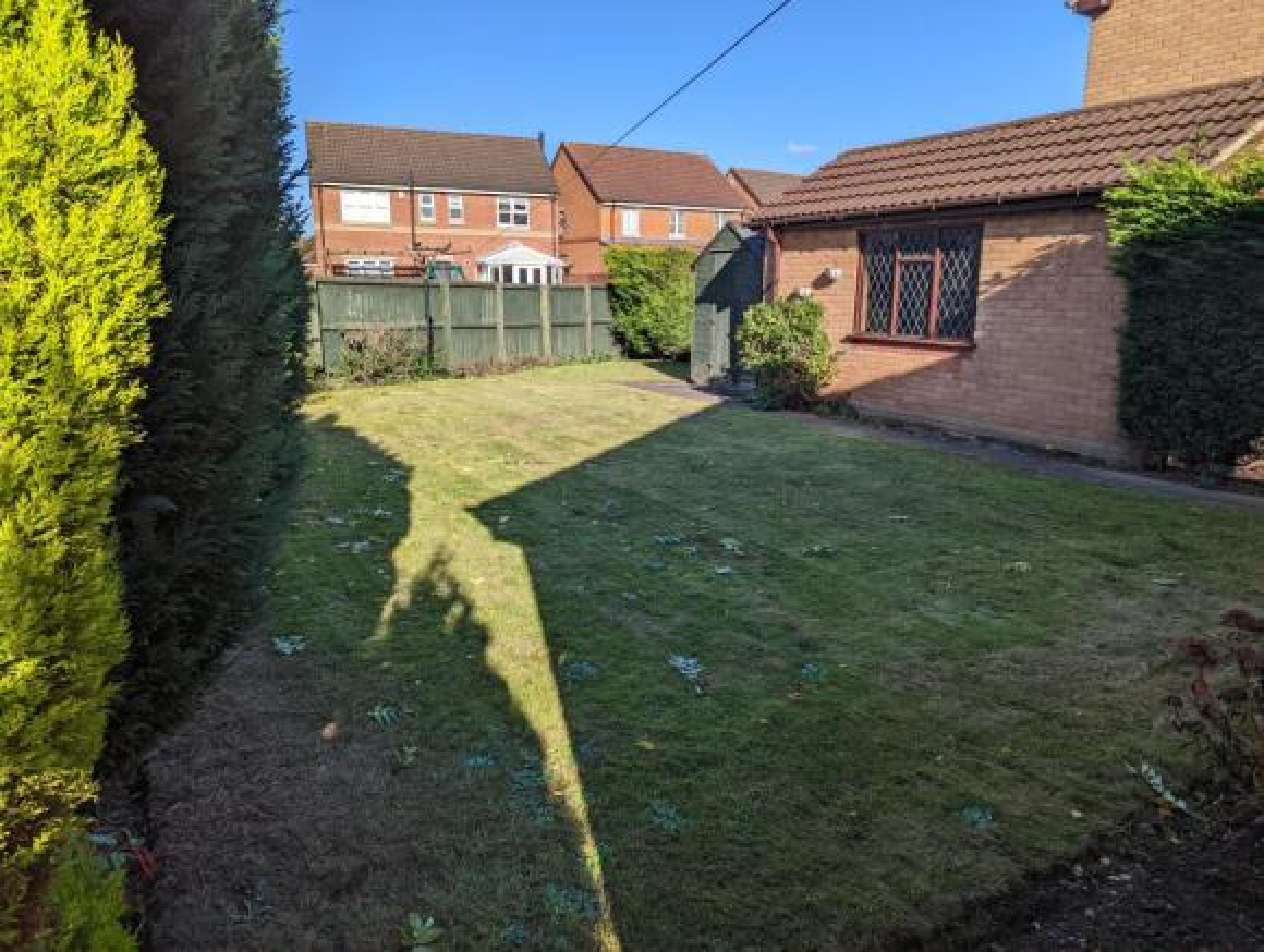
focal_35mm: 24
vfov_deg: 57.0
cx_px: 632
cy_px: 476
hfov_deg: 71.5
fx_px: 878
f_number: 1.85
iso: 45
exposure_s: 1/2020
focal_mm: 6.81
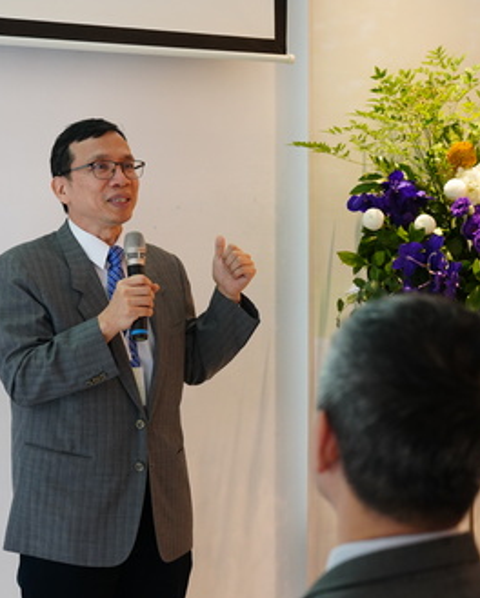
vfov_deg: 22.7
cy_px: 301
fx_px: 1489
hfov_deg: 18.2
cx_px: 116
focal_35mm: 84
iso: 2500
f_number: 4
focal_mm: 59
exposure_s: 1/200
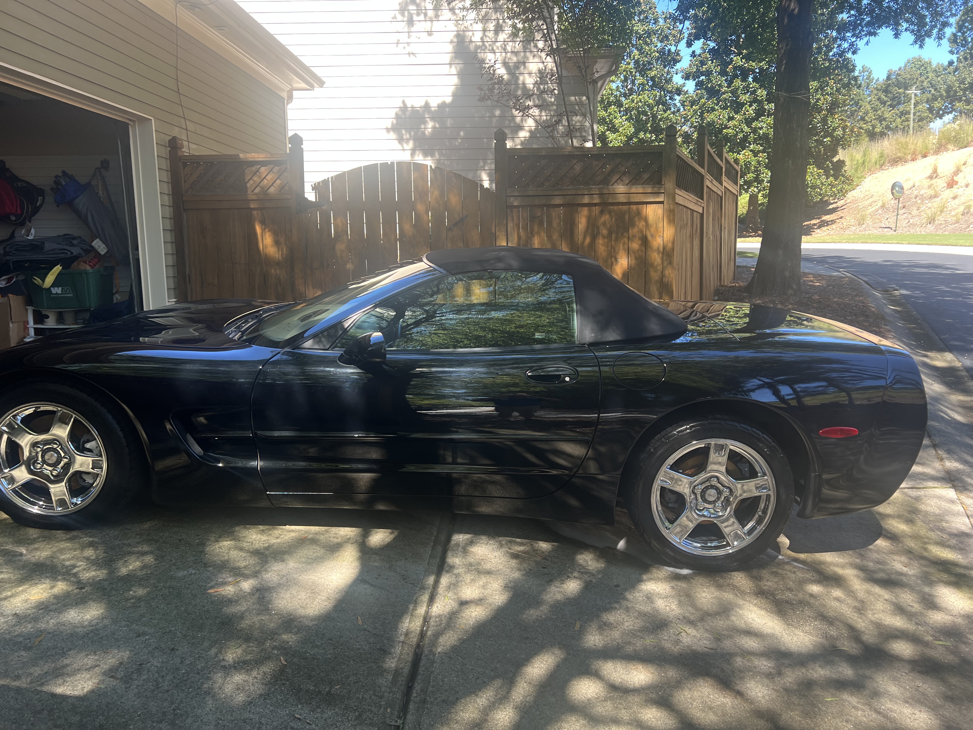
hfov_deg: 67.3
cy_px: 365
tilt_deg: -9.6
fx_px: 731
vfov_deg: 53.1
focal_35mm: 26
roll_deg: +1.8
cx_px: 486
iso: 40
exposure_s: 1/214
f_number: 1.5
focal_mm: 5.7
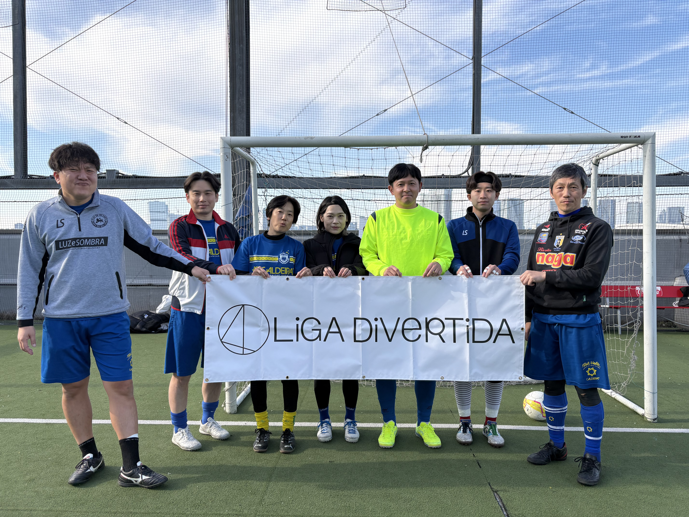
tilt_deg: -0.7
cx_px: 344
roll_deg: -0.5
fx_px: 518
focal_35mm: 26
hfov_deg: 67.3
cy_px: 258
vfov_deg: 53.1
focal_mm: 5.96
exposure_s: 1/1451
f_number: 1.6
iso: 50
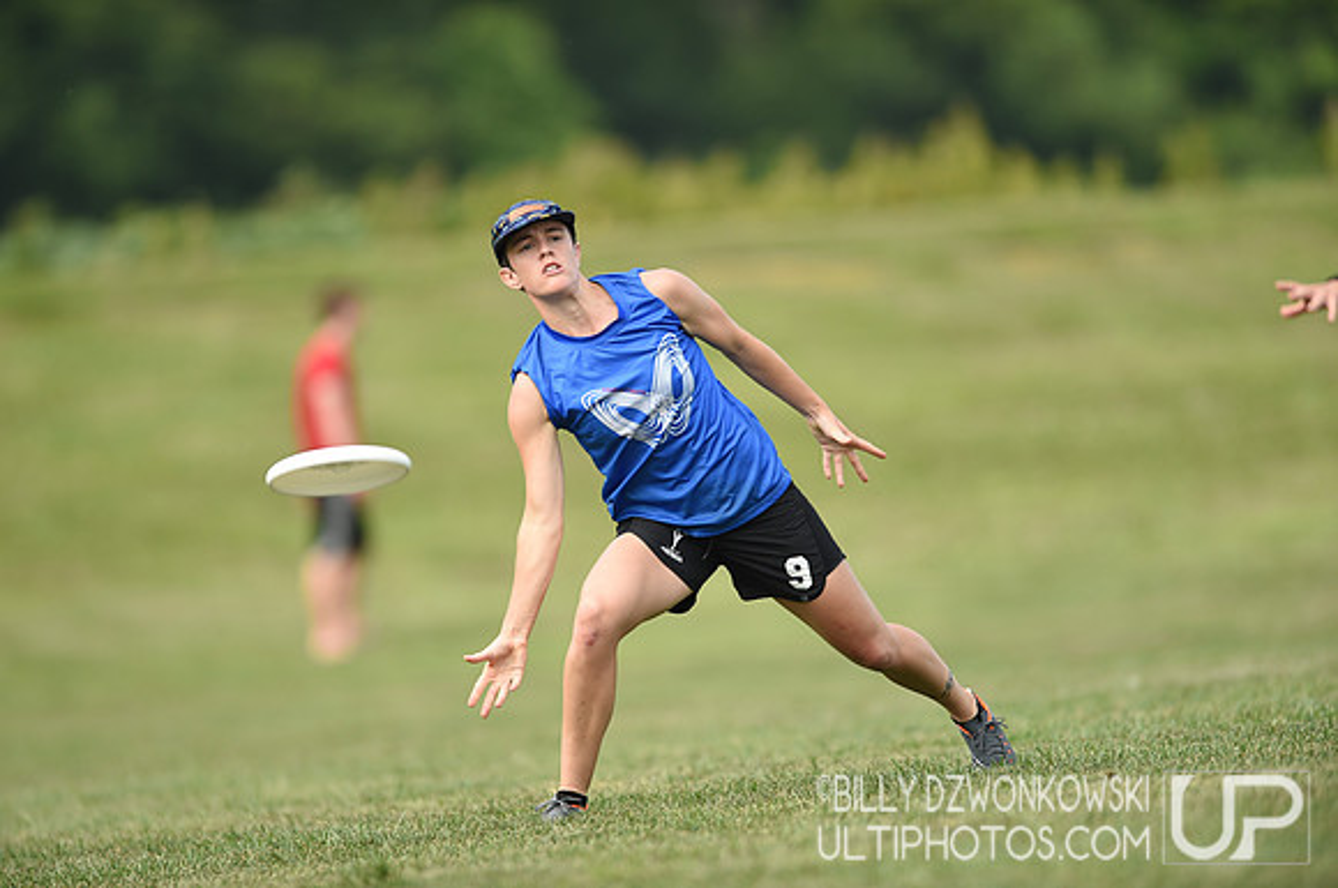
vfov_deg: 3.4
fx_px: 14846
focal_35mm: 400
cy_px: 444
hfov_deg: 5.2
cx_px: 669
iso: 100
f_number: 2.8
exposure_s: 1/640
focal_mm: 400
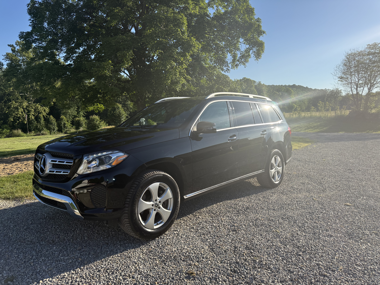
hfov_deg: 71.6
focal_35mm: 24
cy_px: 142
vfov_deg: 56.8
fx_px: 263
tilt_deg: -6.8
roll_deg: +0.6
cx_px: 190
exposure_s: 1/3953
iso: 100
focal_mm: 6.76
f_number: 1.78
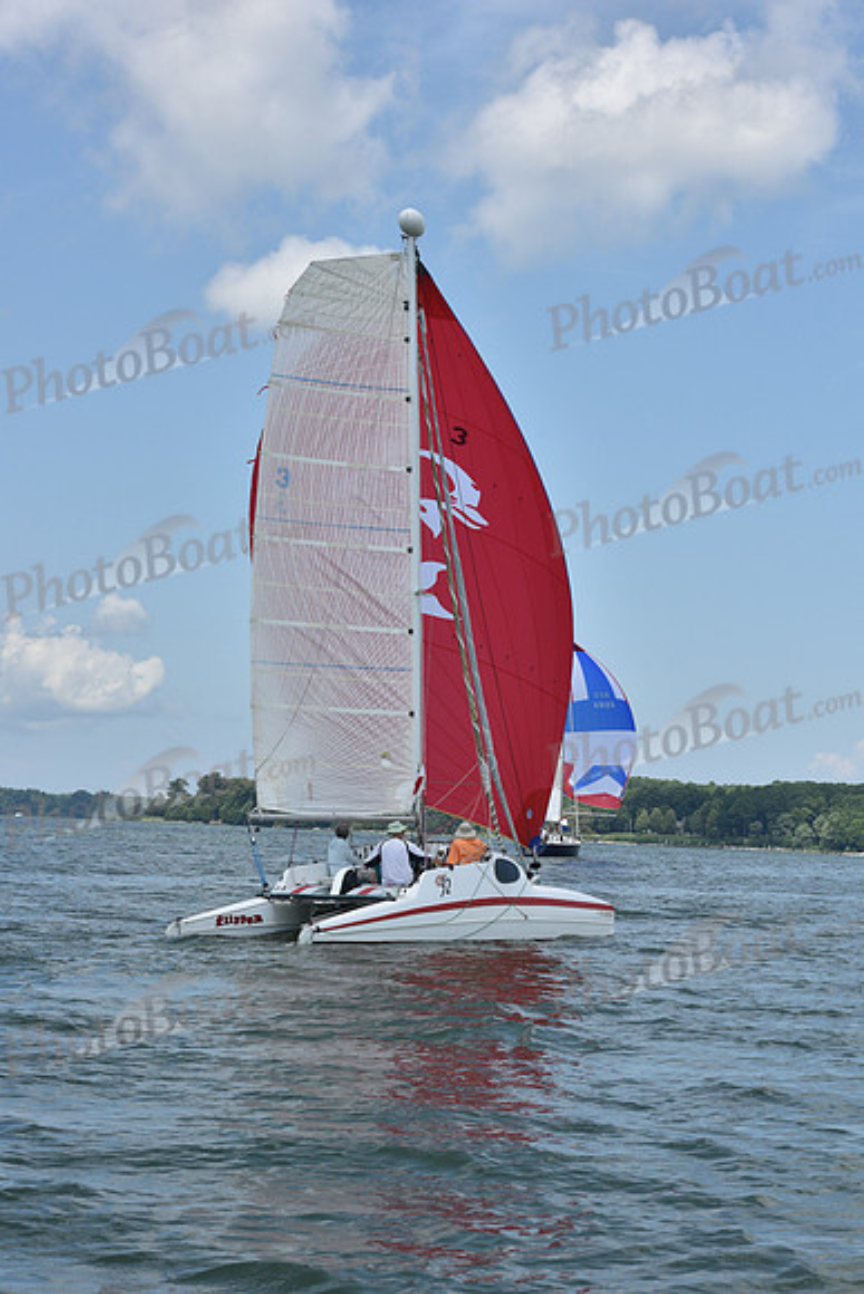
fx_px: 2878
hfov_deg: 17.1
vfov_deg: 25.4
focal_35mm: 80
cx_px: 432
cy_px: 647
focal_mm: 80
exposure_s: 1/1000
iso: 320
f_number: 9
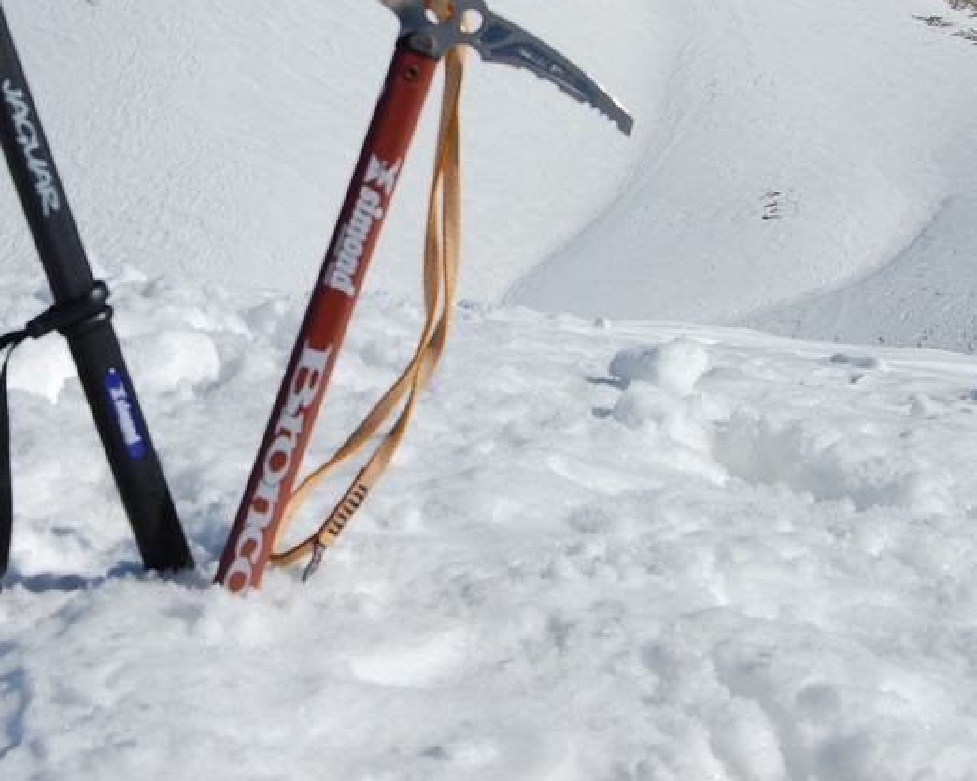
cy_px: 157
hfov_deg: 27.3
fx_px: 1966
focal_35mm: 68
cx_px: 177
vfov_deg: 22.2
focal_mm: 24
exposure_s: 1/640
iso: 200
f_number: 11
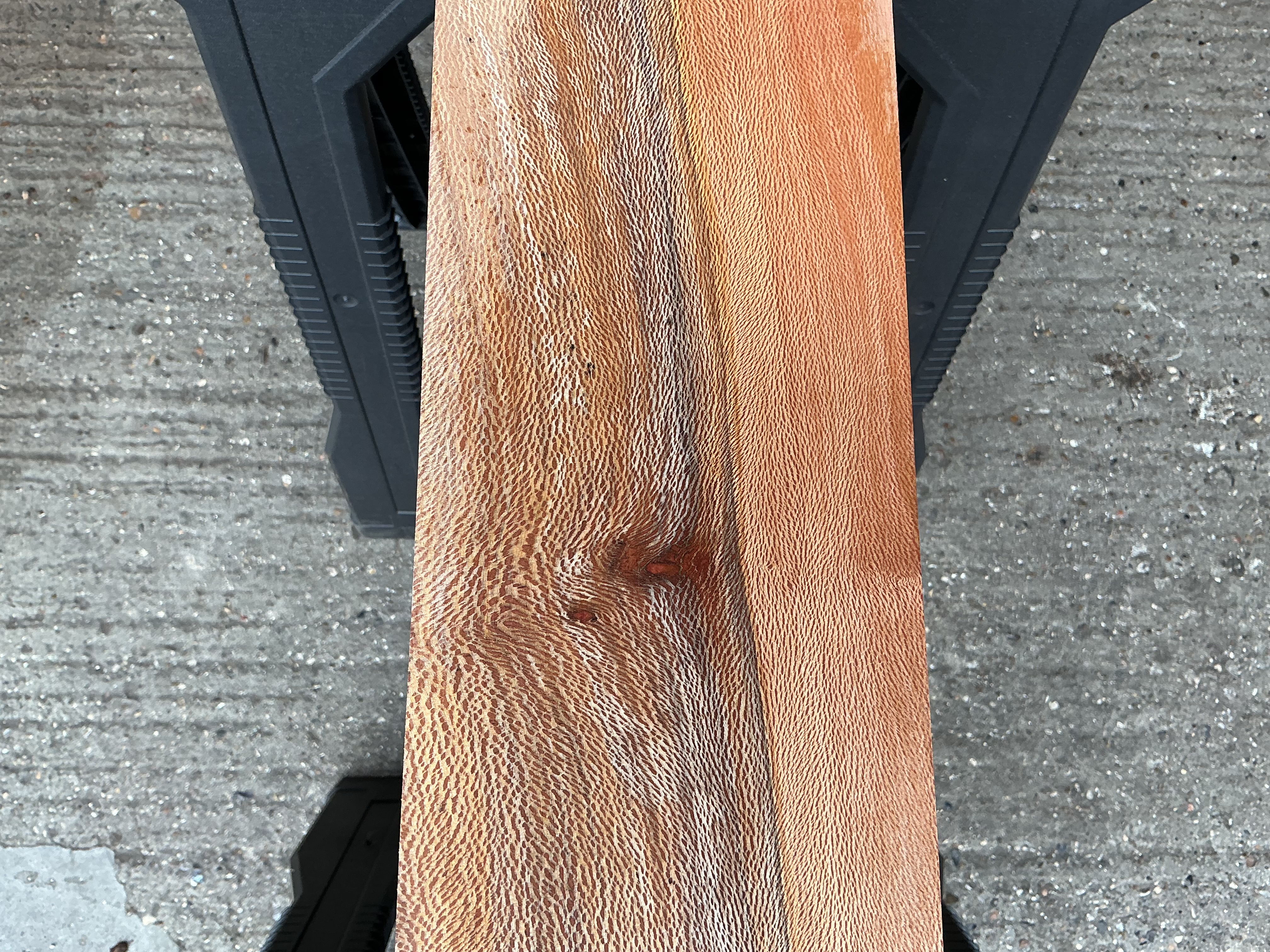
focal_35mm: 29
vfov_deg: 48.2
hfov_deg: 61.7
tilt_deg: -78.5
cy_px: 476
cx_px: 635
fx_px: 1064
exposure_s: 1/100
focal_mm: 3
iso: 32
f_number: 1.8
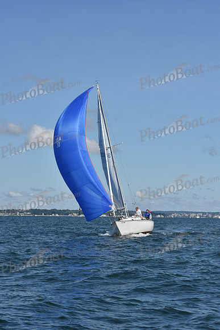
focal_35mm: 92
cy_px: 165
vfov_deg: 22.1
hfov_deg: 14.9
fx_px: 843
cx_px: 110
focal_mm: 92
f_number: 9
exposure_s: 1/1250
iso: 250
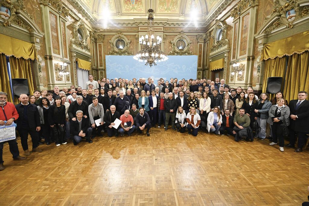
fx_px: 120
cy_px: 103
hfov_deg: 104.2
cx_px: 154
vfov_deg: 81.2
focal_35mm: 14
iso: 3200
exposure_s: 1/400
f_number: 3.2
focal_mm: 14
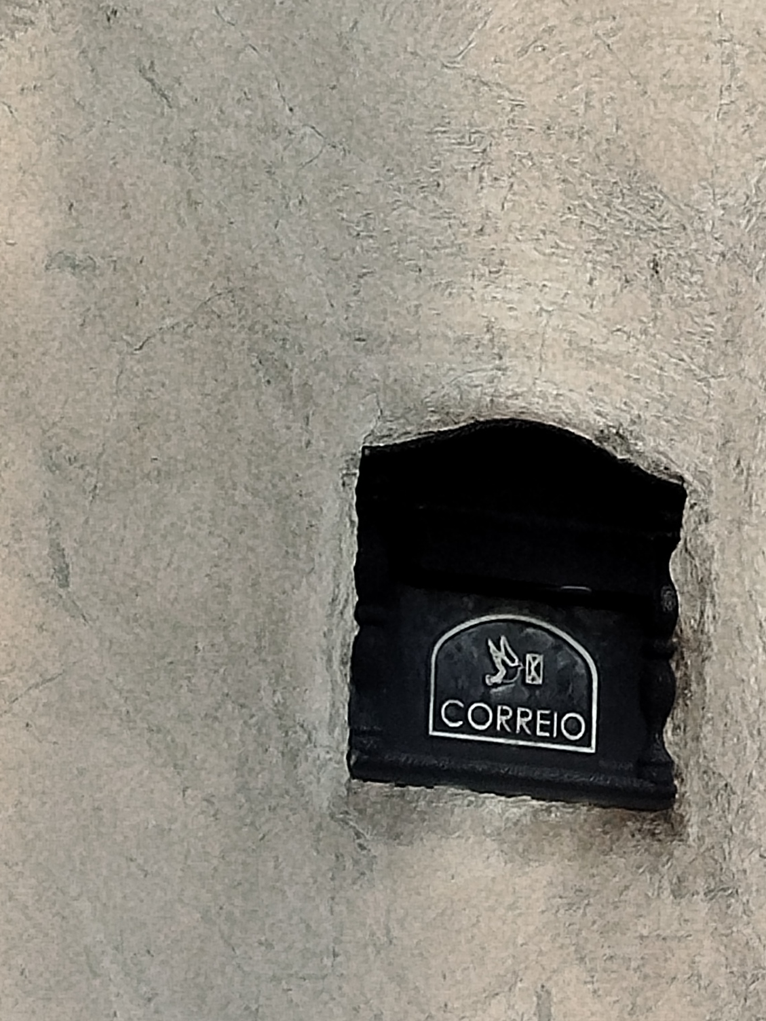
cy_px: -174
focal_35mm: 101
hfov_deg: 14.5
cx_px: 728
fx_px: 2980
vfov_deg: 18.5
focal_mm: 5.31
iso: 50
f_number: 1.7
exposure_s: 1/240
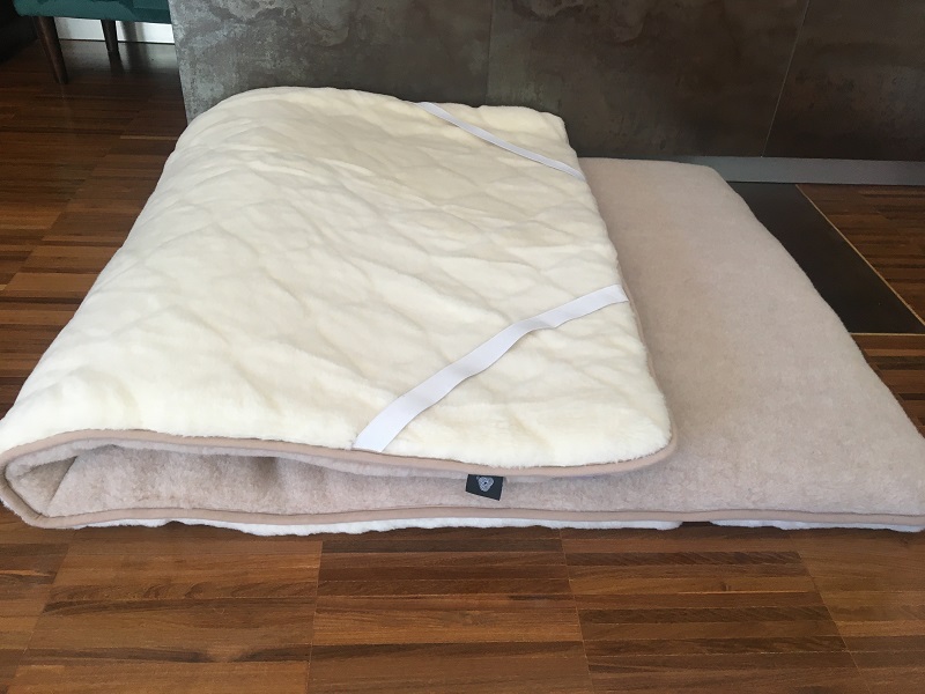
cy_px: 347
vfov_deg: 48.2
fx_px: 775
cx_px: 462
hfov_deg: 61.7
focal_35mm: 29
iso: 40
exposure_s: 1/33
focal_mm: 4.15
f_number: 2.2
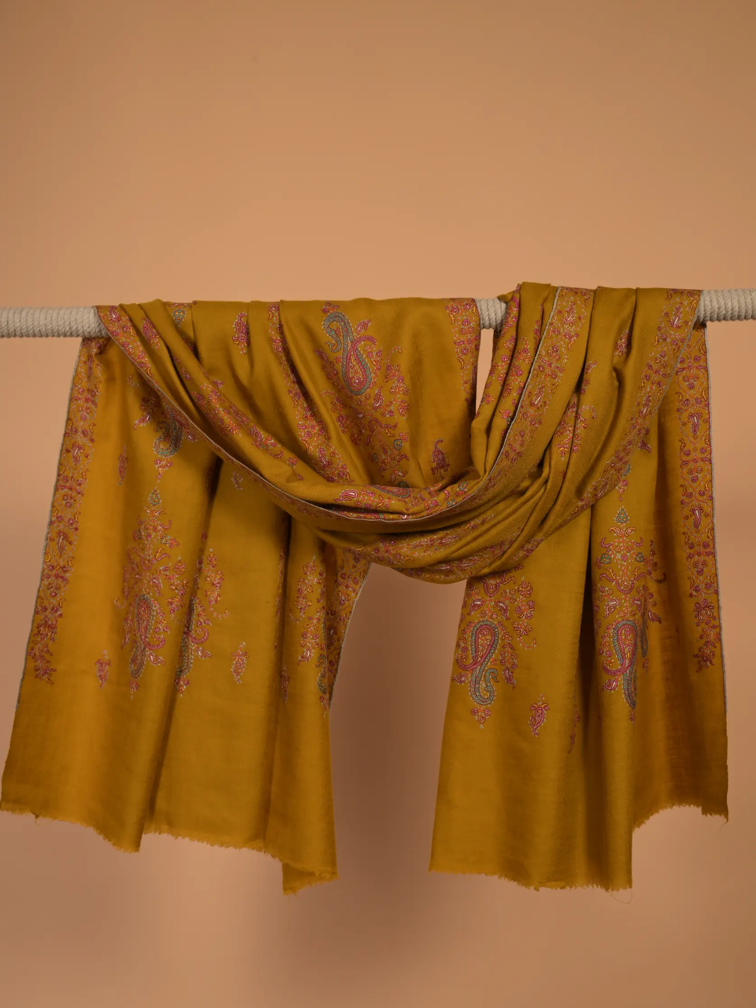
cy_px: 514
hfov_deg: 30.9
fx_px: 1369
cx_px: 376
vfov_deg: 40.4
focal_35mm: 47
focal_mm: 43
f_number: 6.3
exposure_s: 1/200
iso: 125
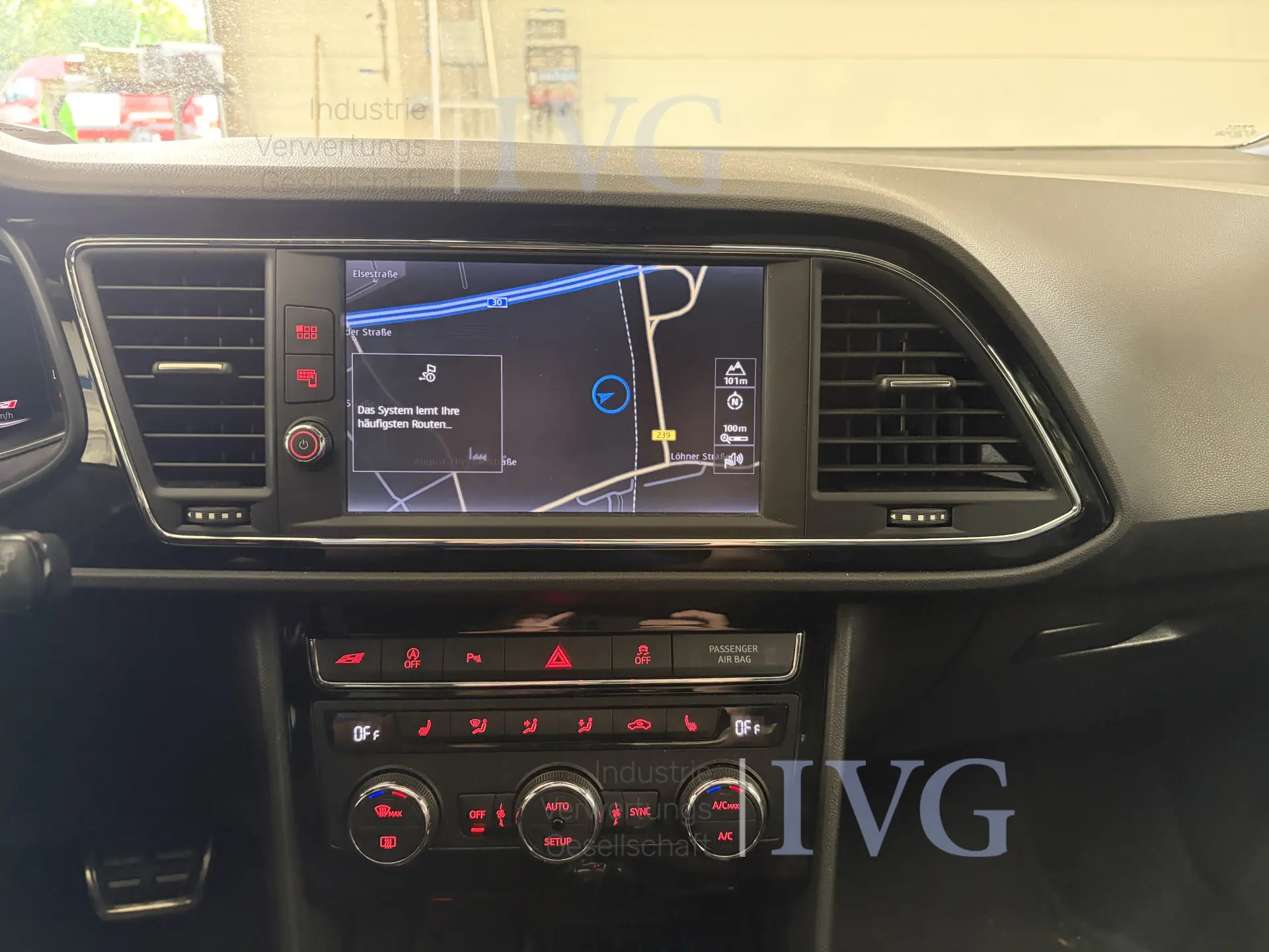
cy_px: 476
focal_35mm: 26
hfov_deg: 67.3
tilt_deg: -20.3
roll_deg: +0.0
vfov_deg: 53.1
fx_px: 953
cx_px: 634
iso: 500
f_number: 1.6
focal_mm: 5.96
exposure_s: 1/34
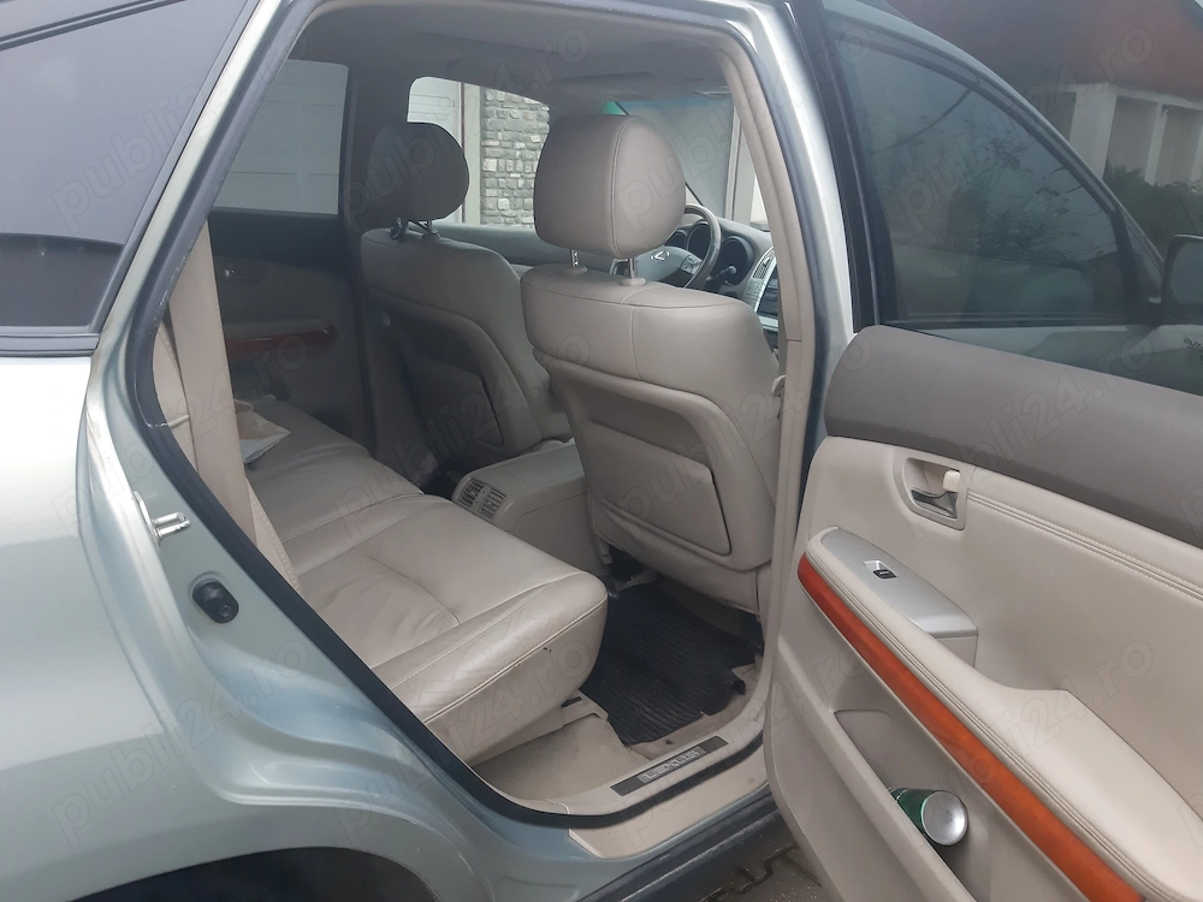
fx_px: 938
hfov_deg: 65.3
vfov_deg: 51.4
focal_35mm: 27
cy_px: 451
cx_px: 602
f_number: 1.7
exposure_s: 1/50
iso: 250
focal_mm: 3.93
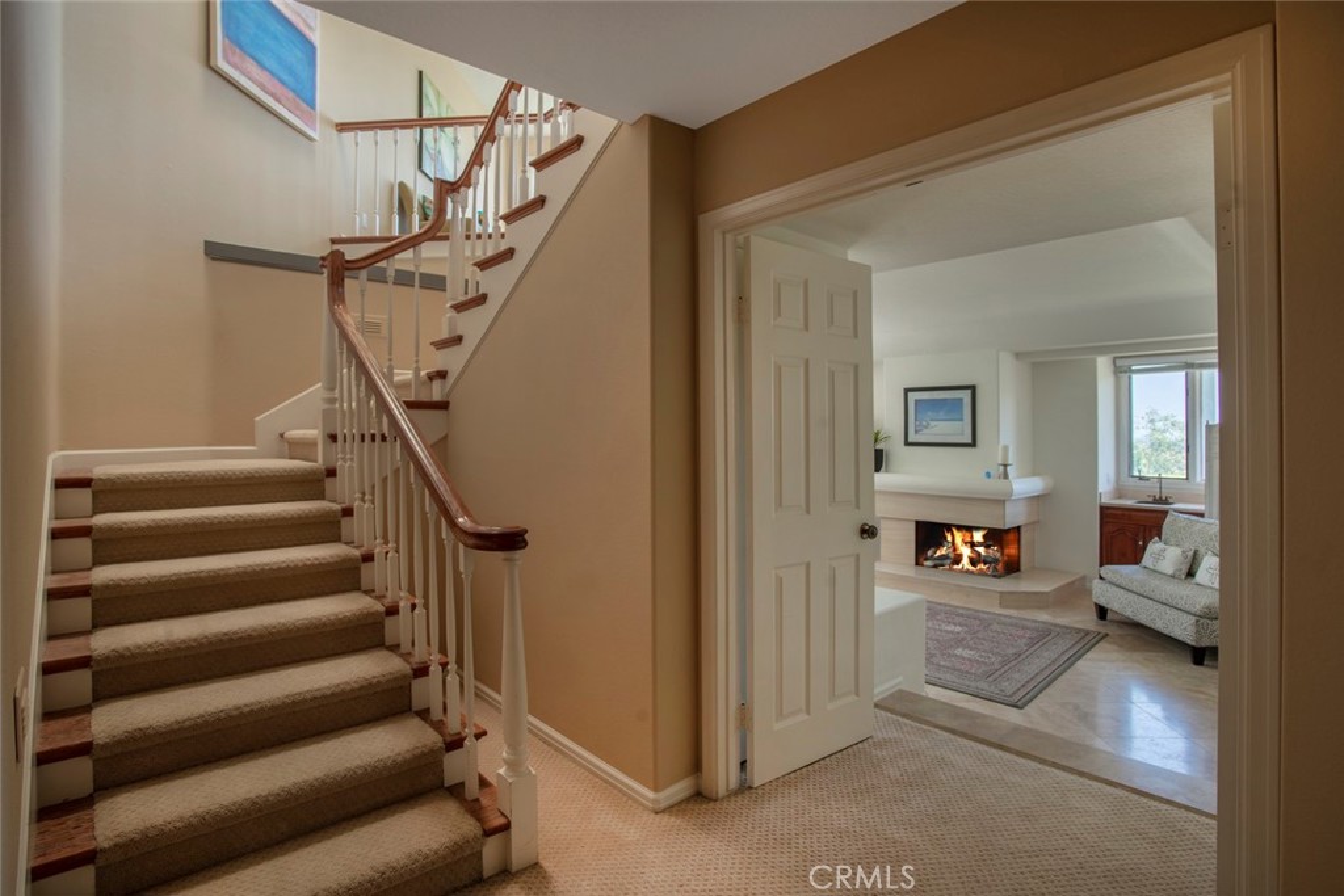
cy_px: 448
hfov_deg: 93.3
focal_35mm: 17
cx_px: 672
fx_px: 635
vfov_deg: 70.5
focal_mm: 17
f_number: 9
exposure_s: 1/125
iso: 160
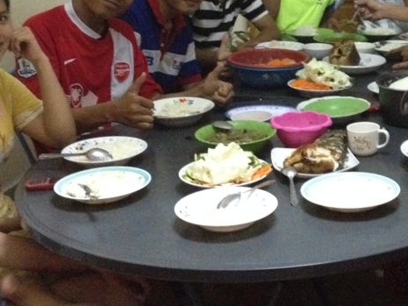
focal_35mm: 77
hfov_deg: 25.1
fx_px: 908
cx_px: 296
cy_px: 72
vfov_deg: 19.0
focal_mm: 4.28
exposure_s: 1/15
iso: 800
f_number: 2.4
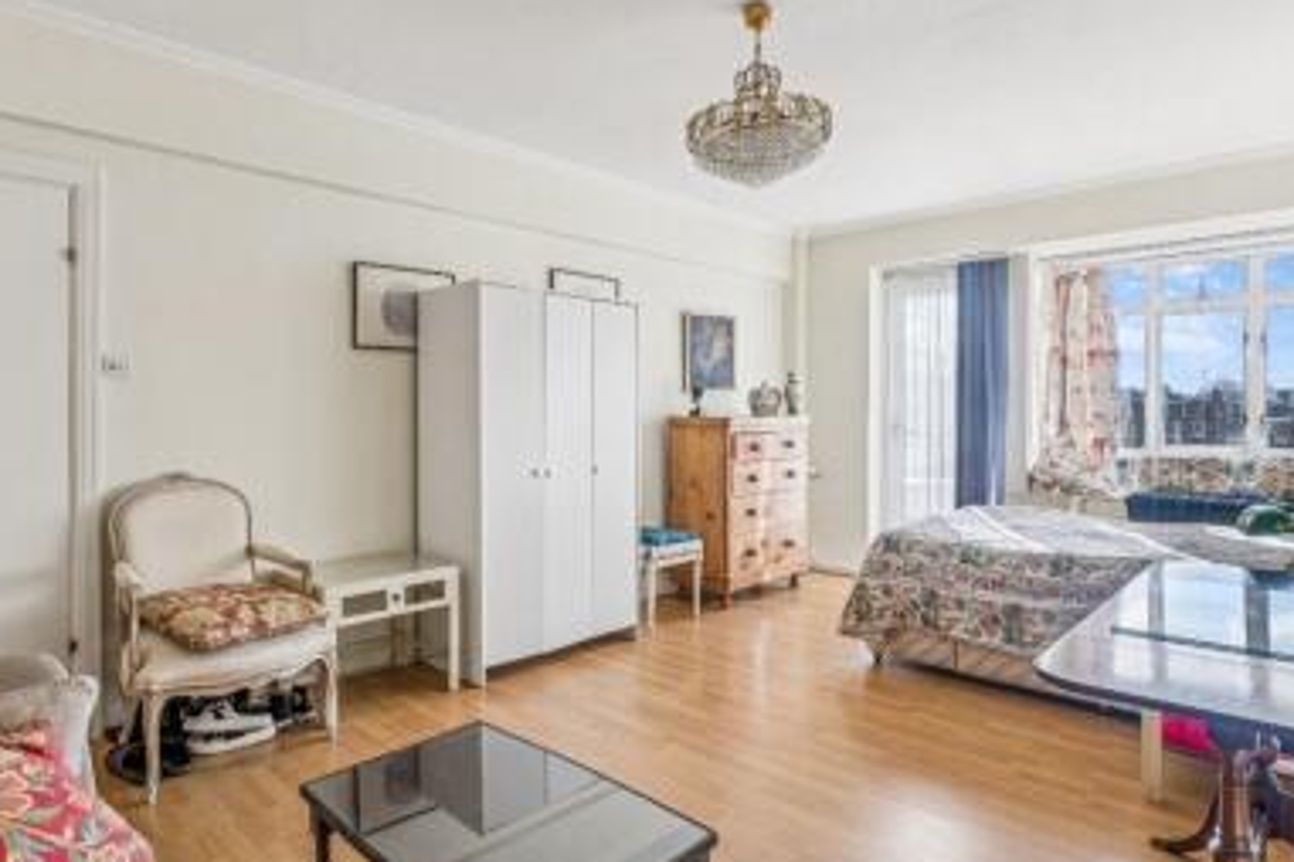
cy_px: 473
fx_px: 719
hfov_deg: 83.6
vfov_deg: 61.8
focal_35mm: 20
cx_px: 564
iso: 250
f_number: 8
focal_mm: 10.9
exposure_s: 1/80
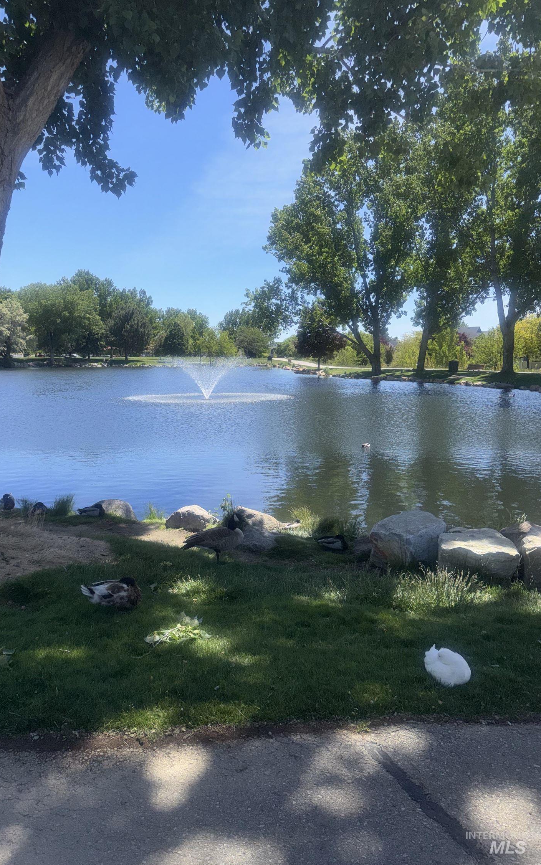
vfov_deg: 70.4
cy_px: 433
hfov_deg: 47.4
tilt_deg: -5.9
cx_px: 223
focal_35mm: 26
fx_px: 613
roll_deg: +0.9
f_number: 1.78
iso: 50
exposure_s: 1/7092
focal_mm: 6.76
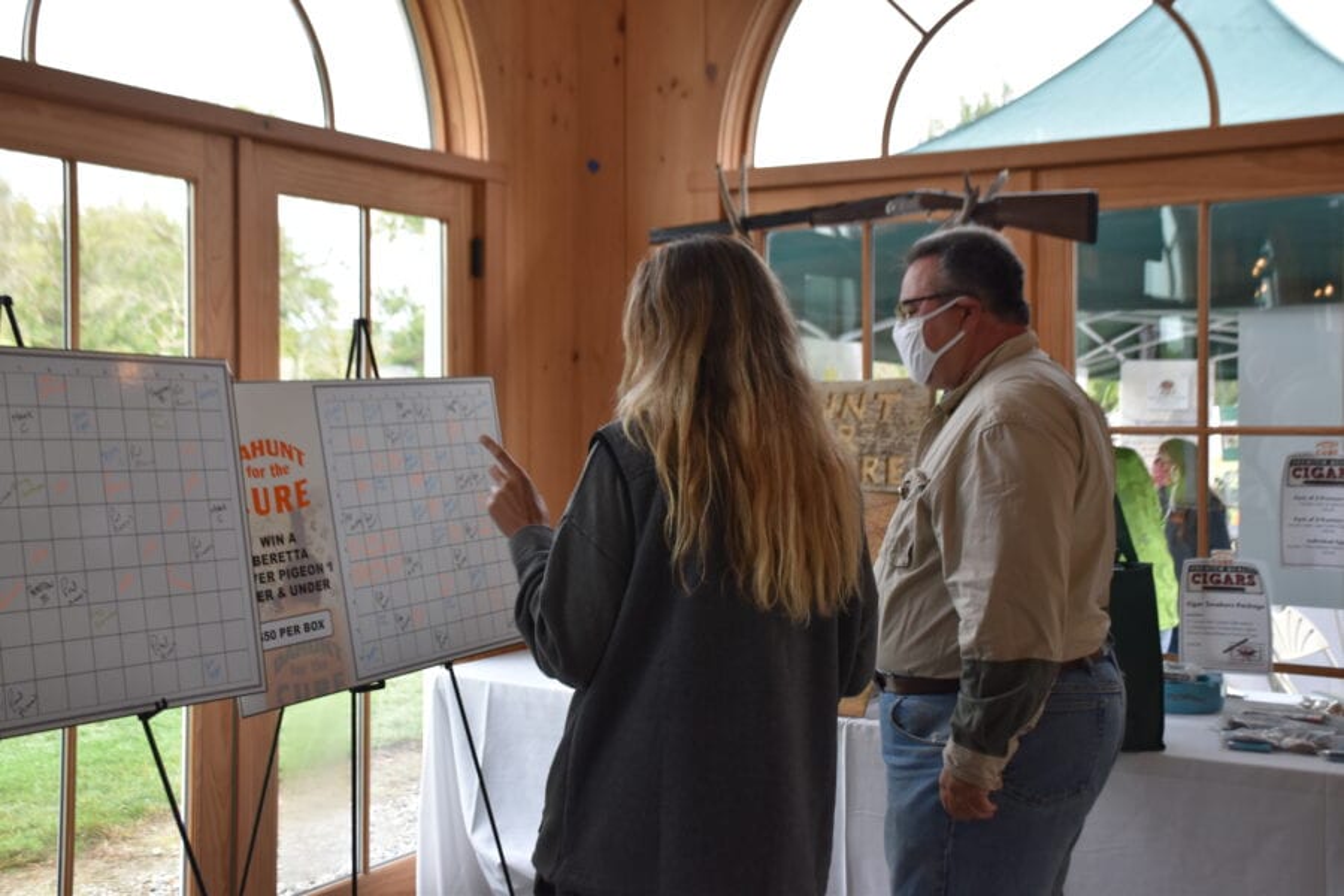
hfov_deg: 43.6
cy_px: 448
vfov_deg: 29.9
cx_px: 672
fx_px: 1680
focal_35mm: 45
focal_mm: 30
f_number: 5.6
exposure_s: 1/125
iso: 400
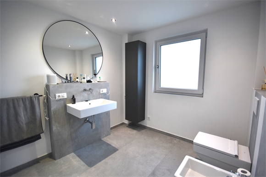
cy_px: 88
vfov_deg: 77.3
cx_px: 133
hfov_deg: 100.4
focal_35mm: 15
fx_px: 111
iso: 800
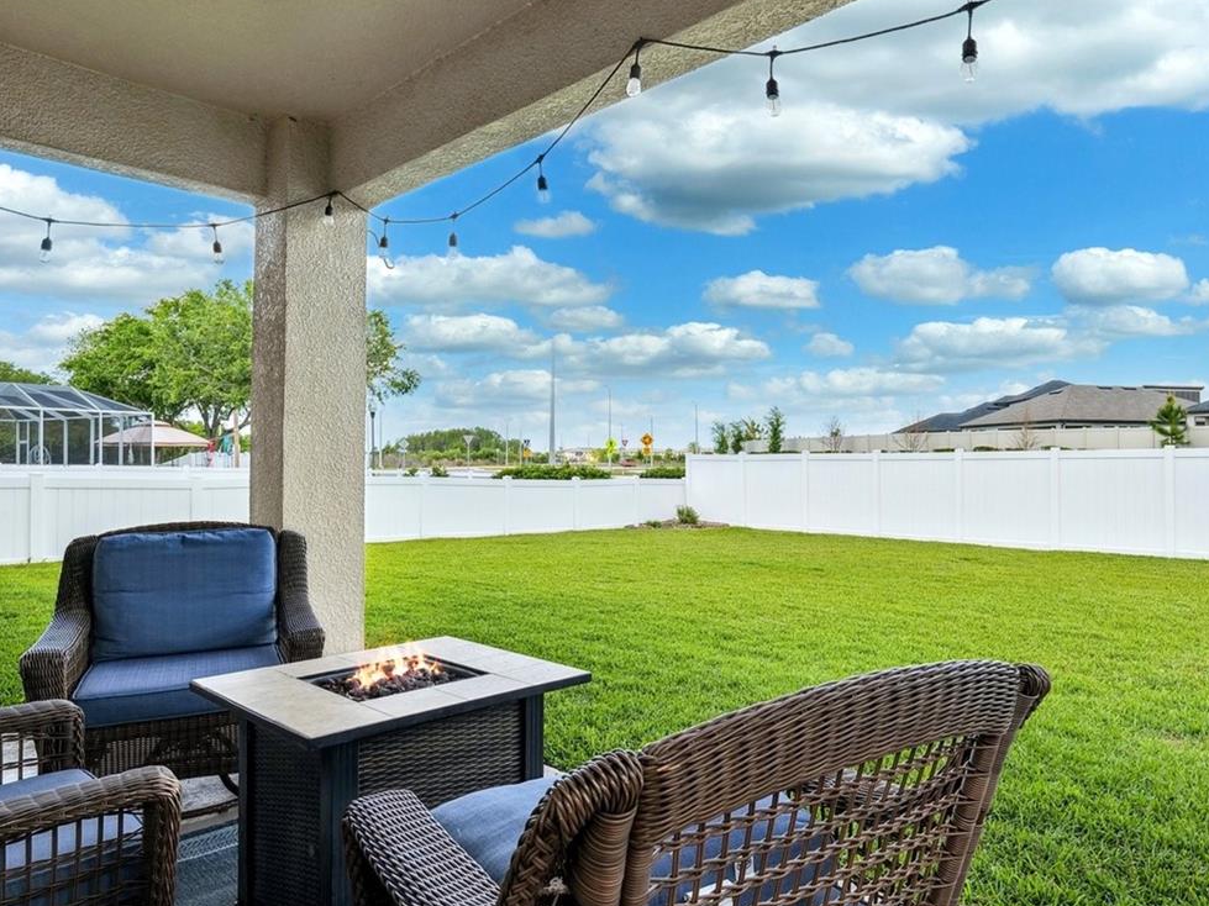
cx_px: 741
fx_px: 768
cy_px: 451
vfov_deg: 61.1
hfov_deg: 75.3
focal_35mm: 22
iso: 400
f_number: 8
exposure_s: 1/320
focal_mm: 14
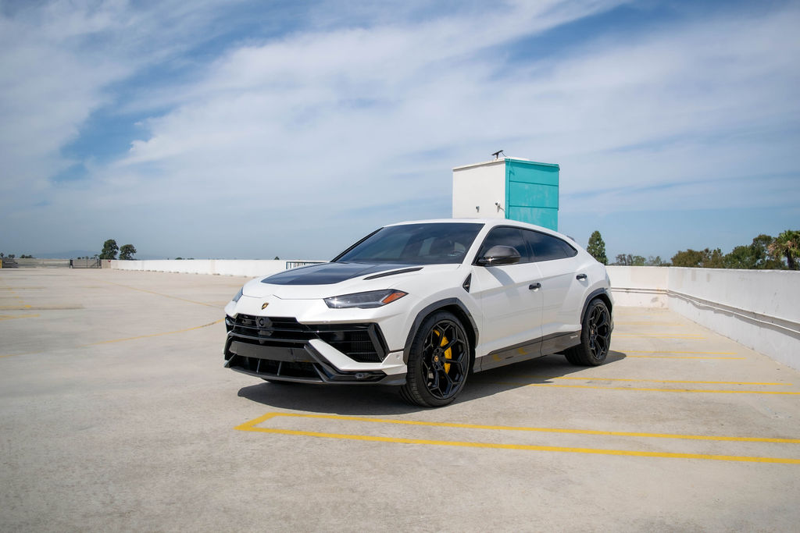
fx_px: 720
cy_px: 266
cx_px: 400
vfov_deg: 40.7
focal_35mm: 32
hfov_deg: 58.1
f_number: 3.8
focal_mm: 21
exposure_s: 1/4000
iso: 160
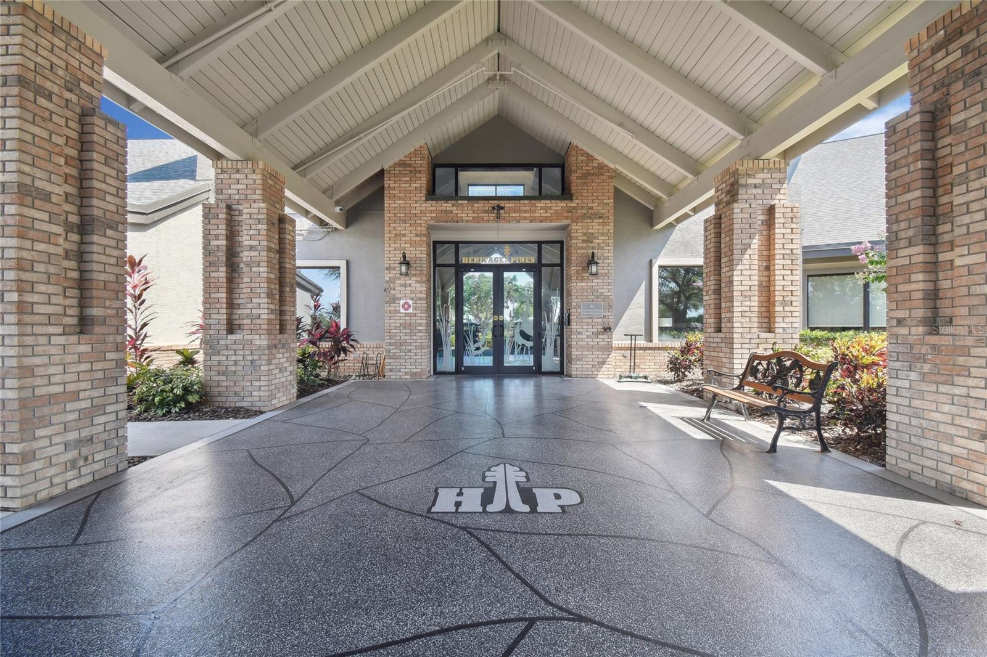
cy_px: 328
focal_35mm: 15
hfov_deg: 100.4
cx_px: 494
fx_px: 411
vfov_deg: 77.3
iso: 100
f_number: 7.1
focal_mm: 10
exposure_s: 1/30
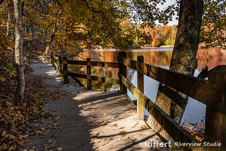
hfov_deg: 63.2
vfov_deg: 44.7
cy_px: 76
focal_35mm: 29
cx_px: 113
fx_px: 184
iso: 400
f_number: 8
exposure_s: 1/160
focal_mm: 28
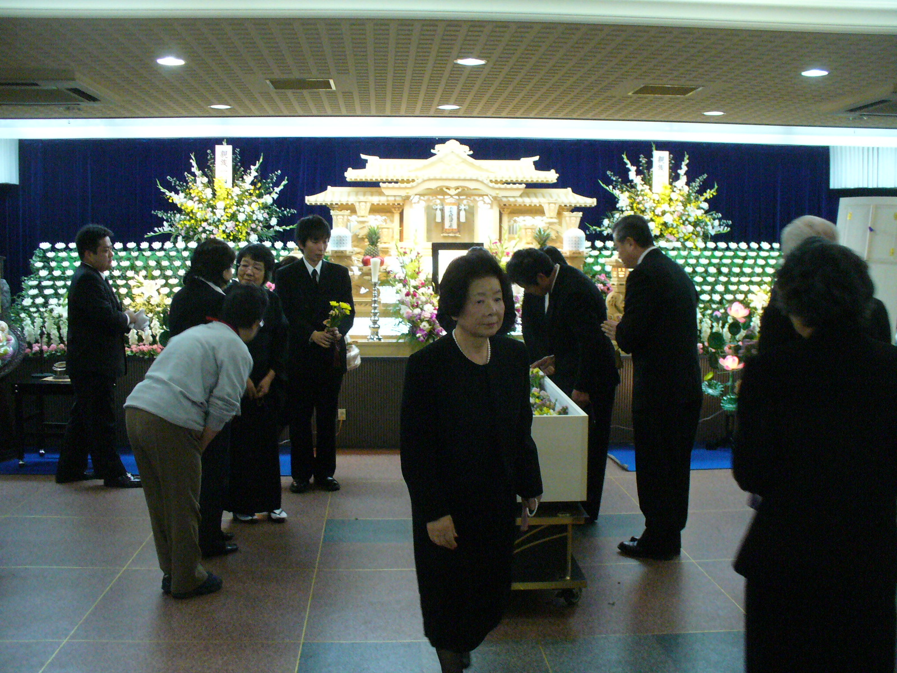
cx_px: 448
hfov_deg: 50.1
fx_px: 959
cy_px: 336
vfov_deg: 38.7
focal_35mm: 37
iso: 400
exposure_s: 1/30
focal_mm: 6.1
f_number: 2.8
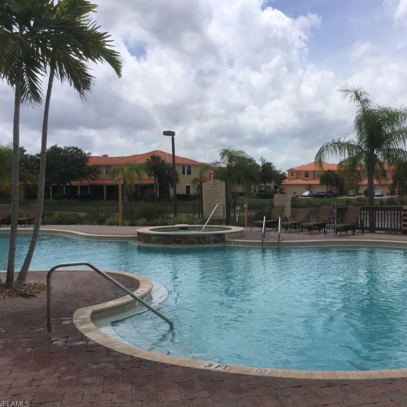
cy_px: 203
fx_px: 492
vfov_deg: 44.9
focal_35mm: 37
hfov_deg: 44.4
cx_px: 265
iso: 25
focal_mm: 3.3
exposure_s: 1/3021
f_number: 2.4
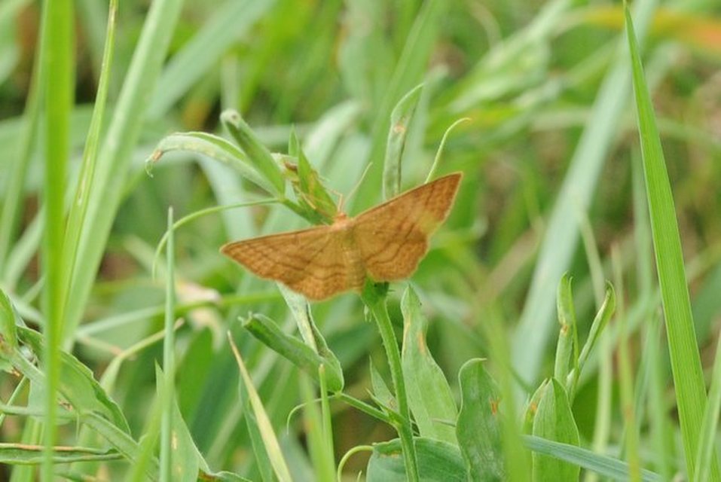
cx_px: 360
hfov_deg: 13.0
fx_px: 3157
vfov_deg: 8.7
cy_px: 241
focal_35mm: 158
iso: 500
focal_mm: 105
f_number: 11
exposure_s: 1/320
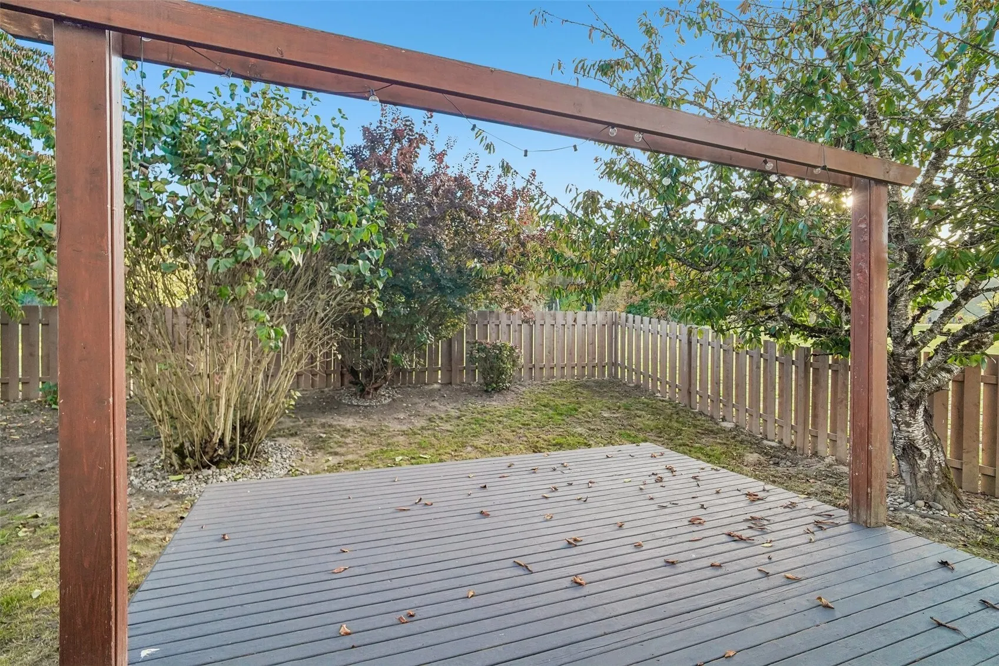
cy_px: 333
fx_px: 444
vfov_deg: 73.7
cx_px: 500
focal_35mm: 16
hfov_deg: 96.7
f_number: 8
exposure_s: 1/125
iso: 1600
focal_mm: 16
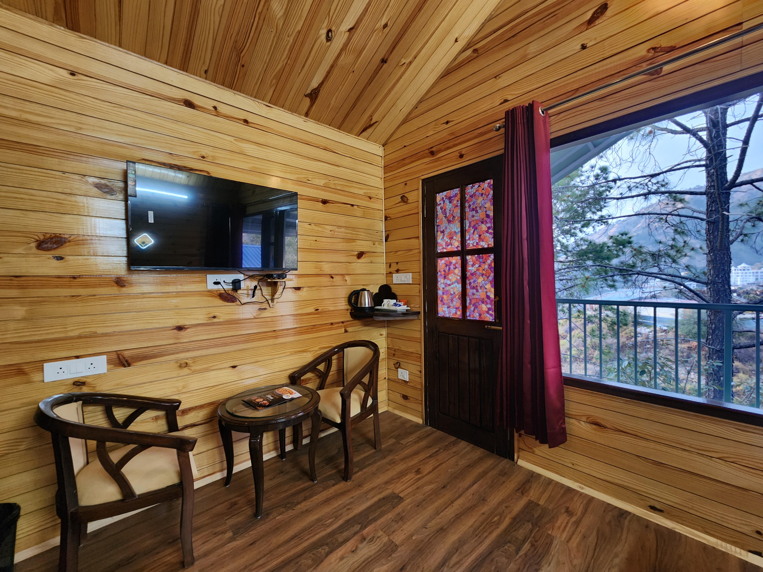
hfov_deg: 106.2
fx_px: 287
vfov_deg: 89.9
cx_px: 382
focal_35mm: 13
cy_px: 286
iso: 320
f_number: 2.2
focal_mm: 2.2
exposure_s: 1/33
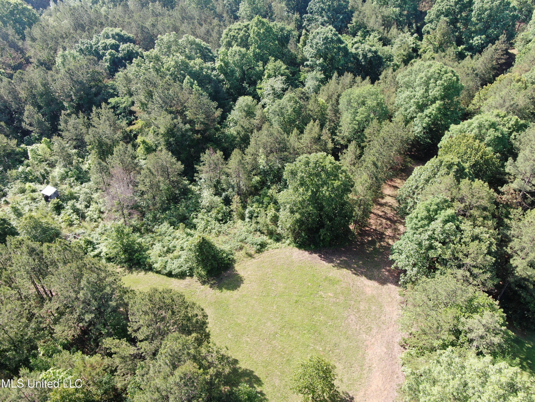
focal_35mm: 26
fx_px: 402
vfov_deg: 53.1
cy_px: 201
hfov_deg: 67.3
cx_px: 268
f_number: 2.9
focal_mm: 4.68
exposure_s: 1/240
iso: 100
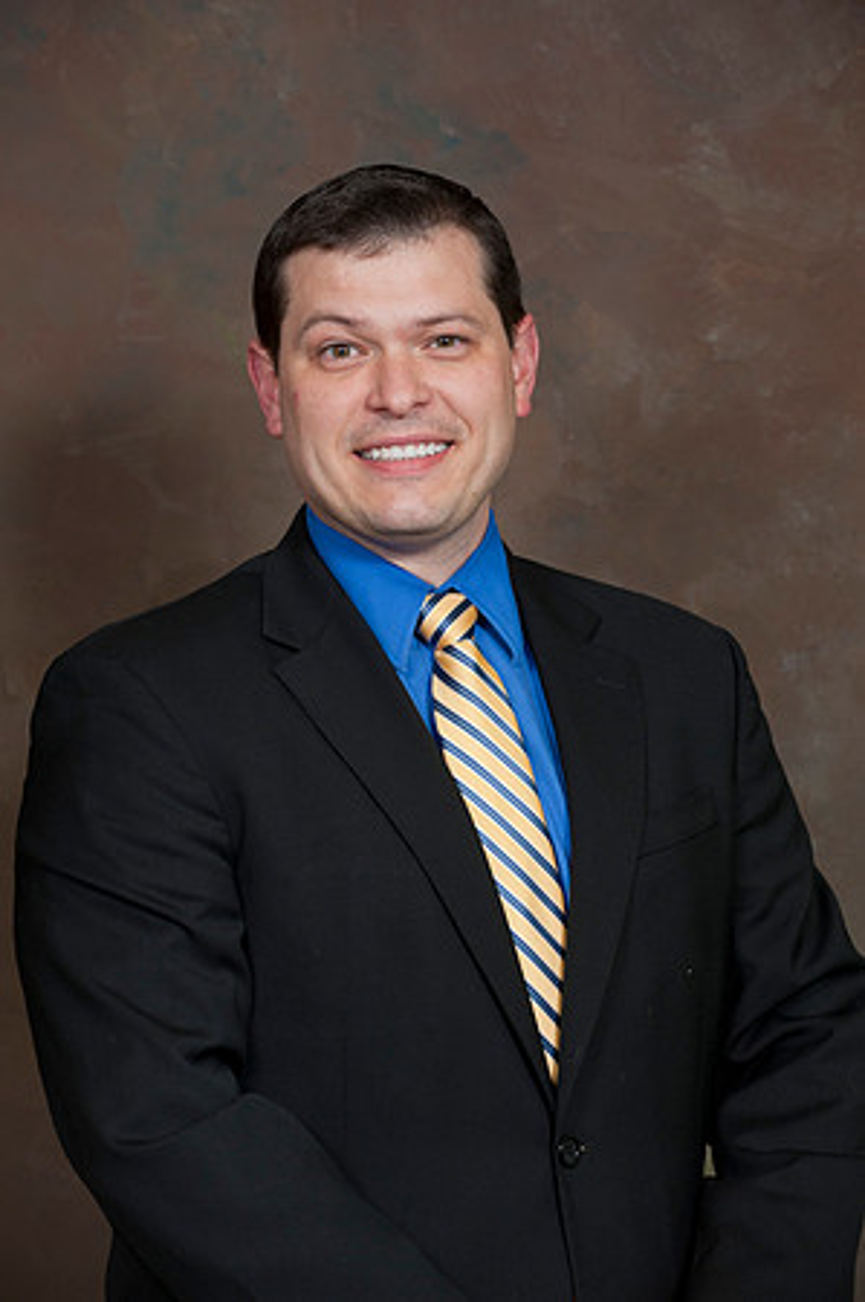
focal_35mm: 130
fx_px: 4696
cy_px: 651
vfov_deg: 15.8
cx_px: 432
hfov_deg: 10.5
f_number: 5.6
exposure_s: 1/125
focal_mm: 130
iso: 320
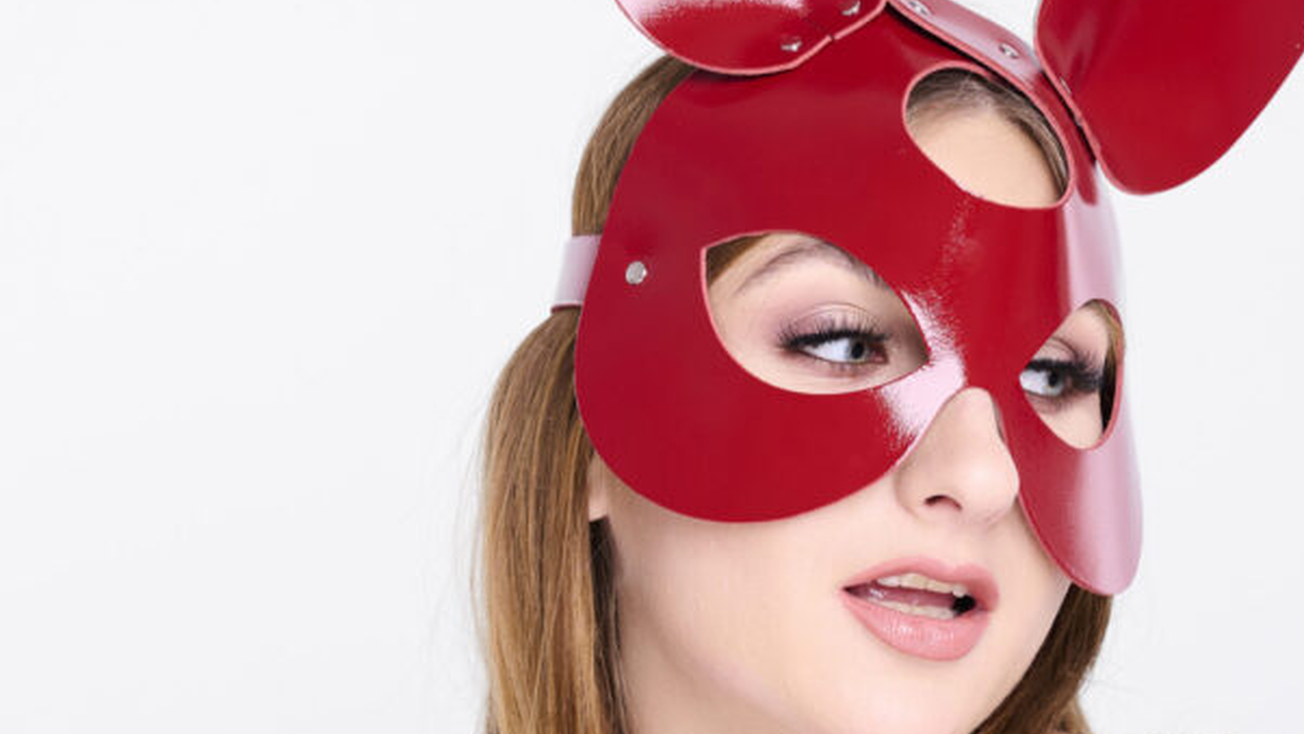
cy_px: 349
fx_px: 5050
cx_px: 849
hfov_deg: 14.7
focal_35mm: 146
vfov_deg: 8.3
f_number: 8
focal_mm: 70
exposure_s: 1/160
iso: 125
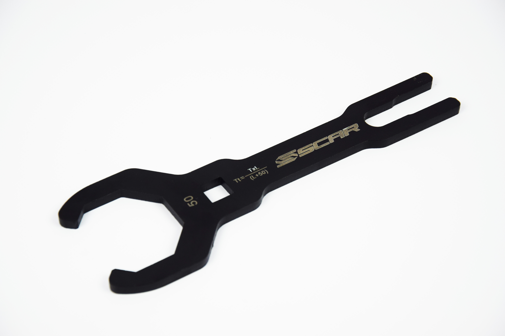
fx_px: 1683
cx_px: 252
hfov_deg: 17.1
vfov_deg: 11.4
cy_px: 168
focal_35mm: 120
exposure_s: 1/500
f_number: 5.6
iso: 400
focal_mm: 80
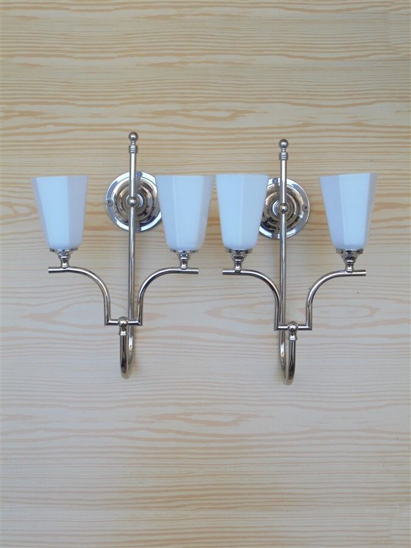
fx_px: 681
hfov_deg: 33.6
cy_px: 274
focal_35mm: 43
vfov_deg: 43.9
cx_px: 206
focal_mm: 7.8
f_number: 4.5
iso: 160
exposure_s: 1/30
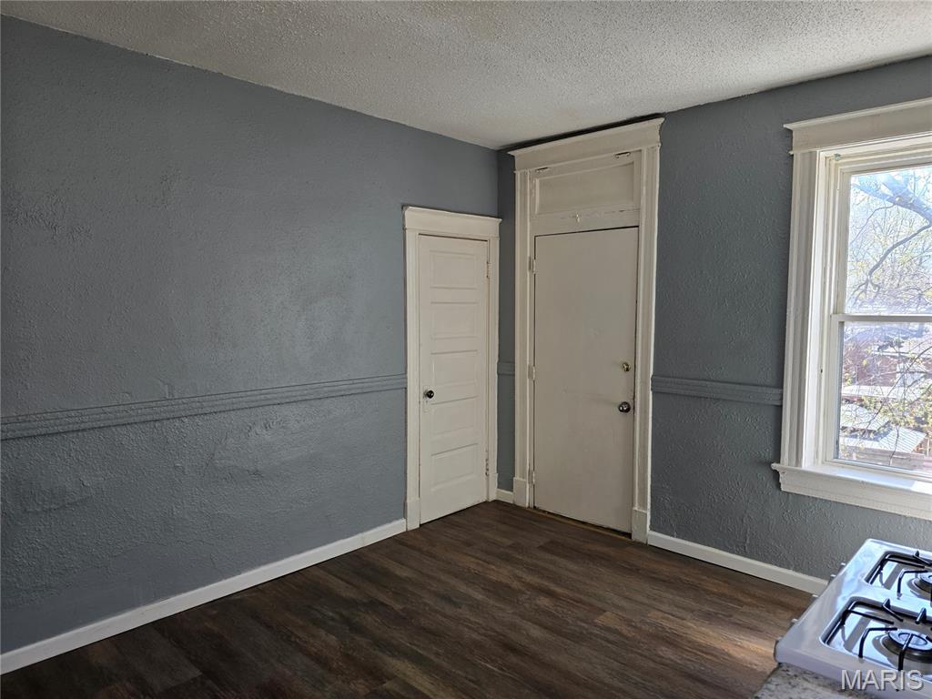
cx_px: 466
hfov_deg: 73.9
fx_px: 619
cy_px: 350
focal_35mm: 23
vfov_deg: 58.9
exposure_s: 1/180
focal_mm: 6.3
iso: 64
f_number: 1.7
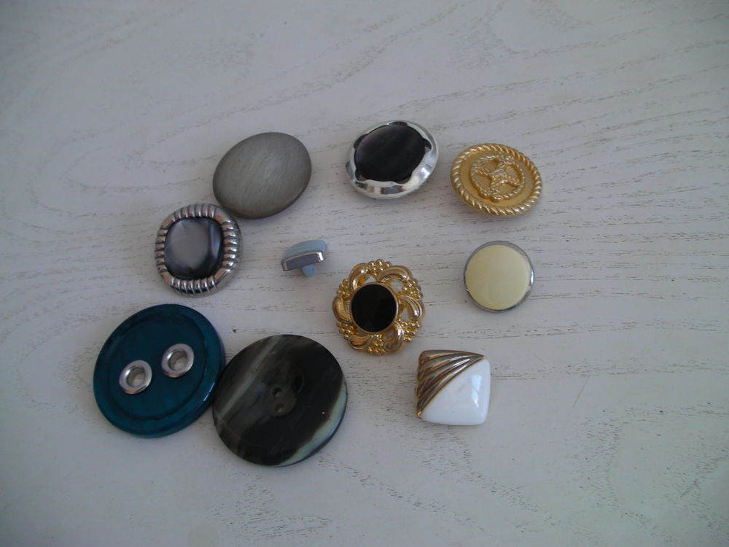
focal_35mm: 38
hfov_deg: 49.0
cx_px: 364
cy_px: 274
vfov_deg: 37.7
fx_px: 800
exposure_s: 1/30
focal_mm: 6.3
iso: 67
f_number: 3.5
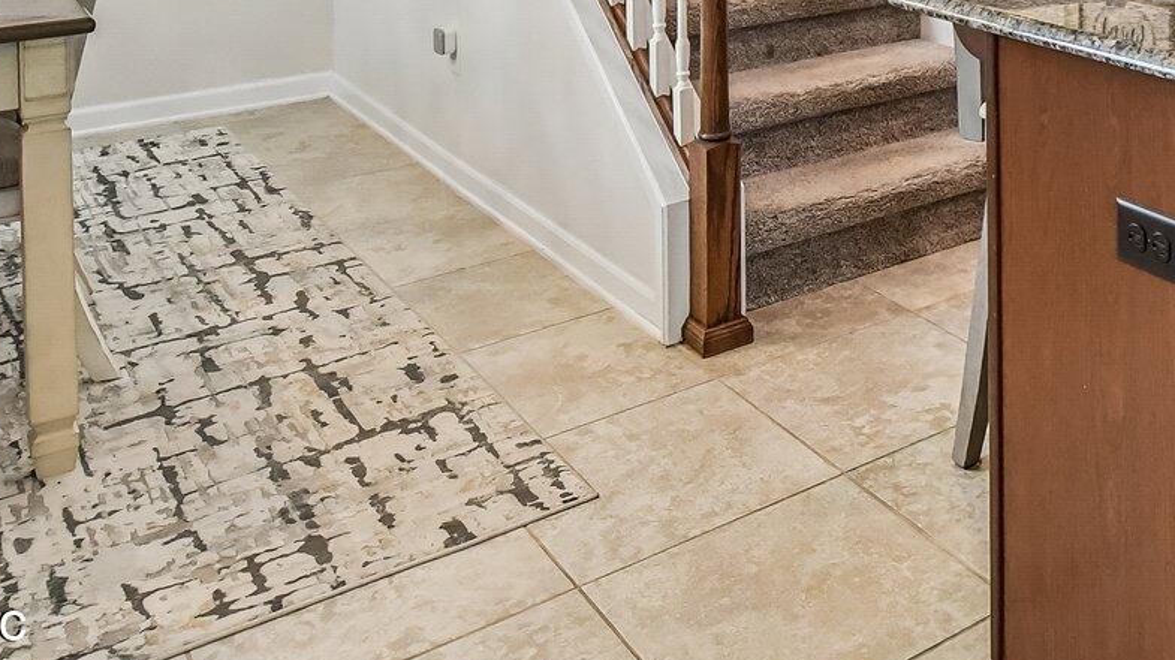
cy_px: -308
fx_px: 1277
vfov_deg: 23.6
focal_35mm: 41
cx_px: 1031
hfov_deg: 45.3
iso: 4000
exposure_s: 1/160
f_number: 8
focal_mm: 10
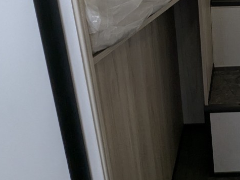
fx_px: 326
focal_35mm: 47
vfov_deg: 28.4
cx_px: 249
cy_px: -13
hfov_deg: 35.8
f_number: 2.2
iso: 155
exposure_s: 1/301
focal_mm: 2.35
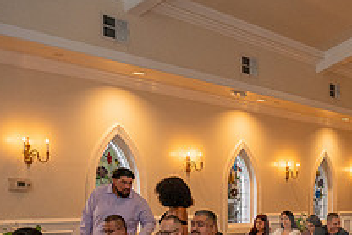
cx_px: 413
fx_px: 656
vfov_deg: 19.5
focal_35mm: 67
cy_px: 256
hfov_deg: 26.9
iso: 2000
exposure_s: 1/200
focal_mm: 24
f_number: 4
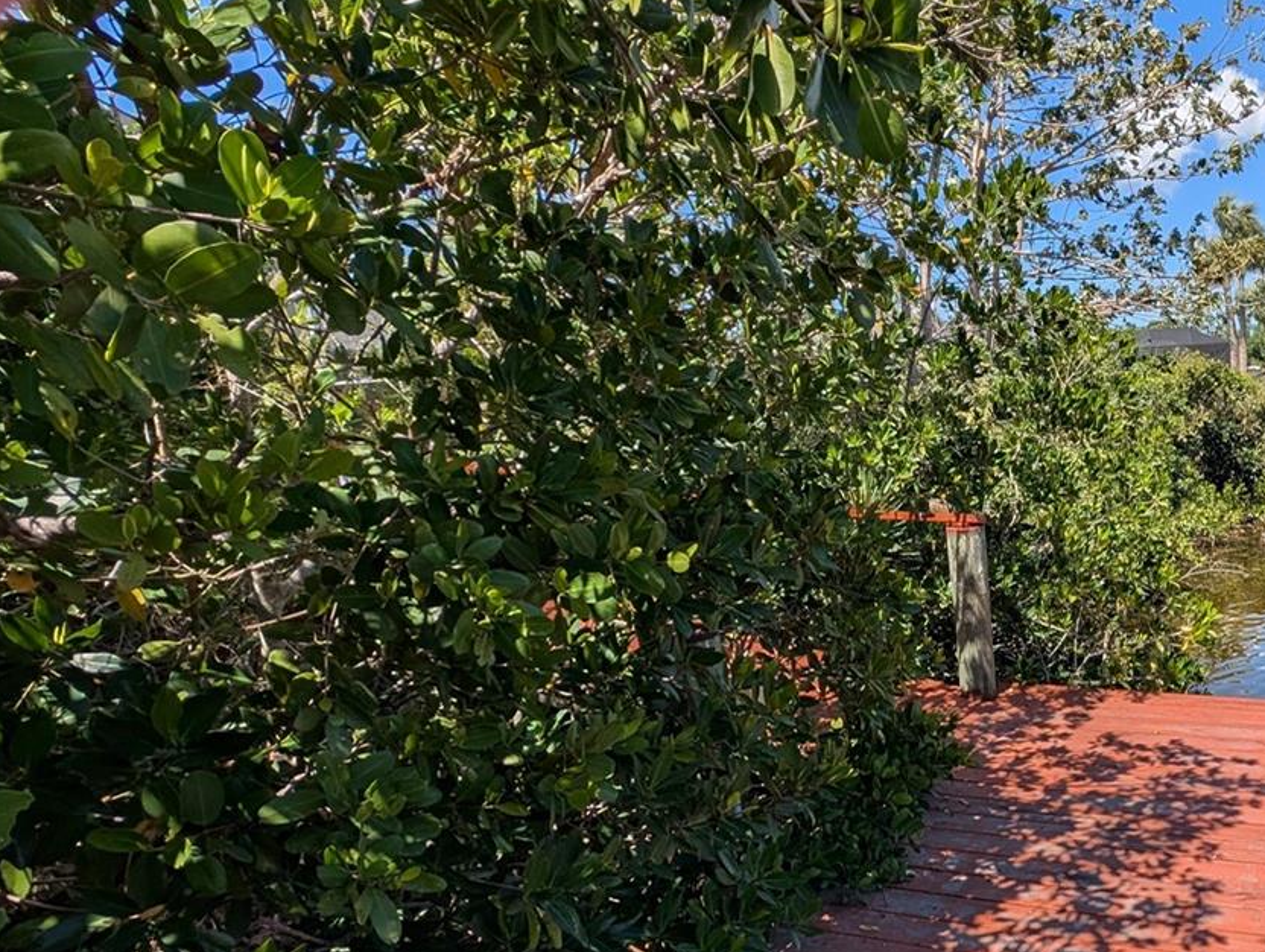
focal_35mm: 23
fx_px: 841
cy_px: 657
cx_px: 1037
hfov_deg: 66.1
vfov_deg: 57.3
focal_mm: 2.23
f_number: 1.95
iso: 41
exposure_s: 1/1314
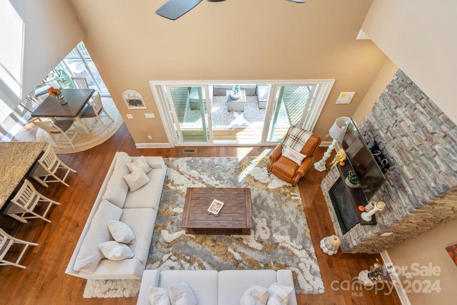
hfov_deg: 96.7
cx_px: 228
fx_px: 203
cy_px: 152
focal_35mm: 16
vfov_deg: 73.7
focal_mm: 16
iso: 1000
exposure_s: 1/160
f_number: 4
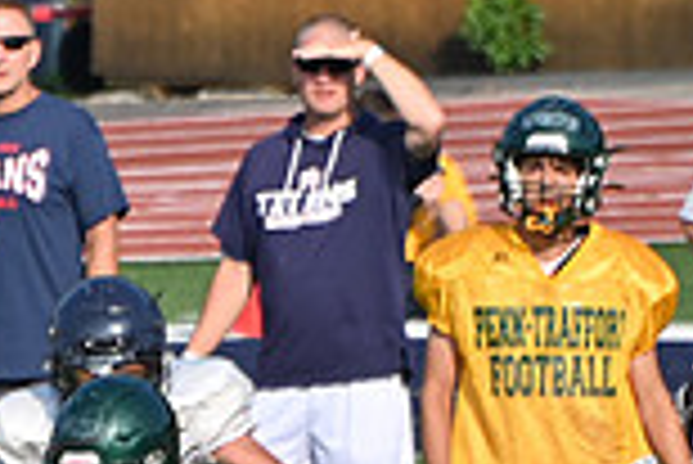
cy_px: 552
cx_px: 122
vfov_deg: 0.8
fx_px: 32736
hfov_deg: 1.2
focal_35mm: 1699
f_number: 5.6
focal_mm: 300
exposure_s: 1/640
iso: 100
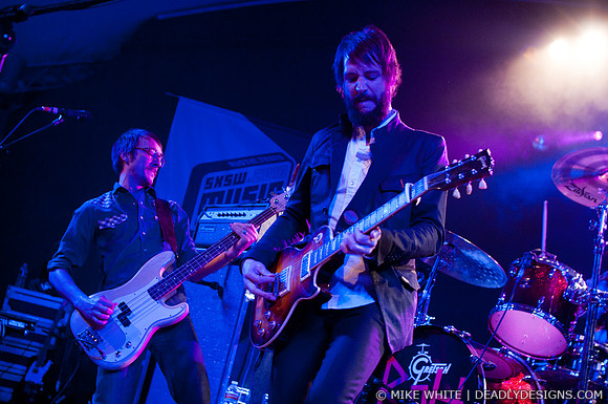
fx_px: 759
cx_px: 304
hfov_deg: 43.7
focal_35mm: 45
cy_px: 202
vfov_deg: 29.8
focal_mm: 30
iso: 1000
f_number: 3.2
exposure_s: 1/250
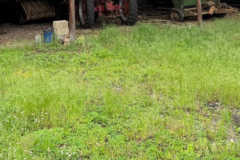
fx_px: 420
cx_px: 105
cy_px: -25
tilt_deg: +2.2
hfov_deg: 31.9
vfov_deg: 20.4
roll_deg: +2.5
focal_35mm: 63
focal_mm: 6.76
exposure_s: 1/992
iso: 80
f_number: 1.78
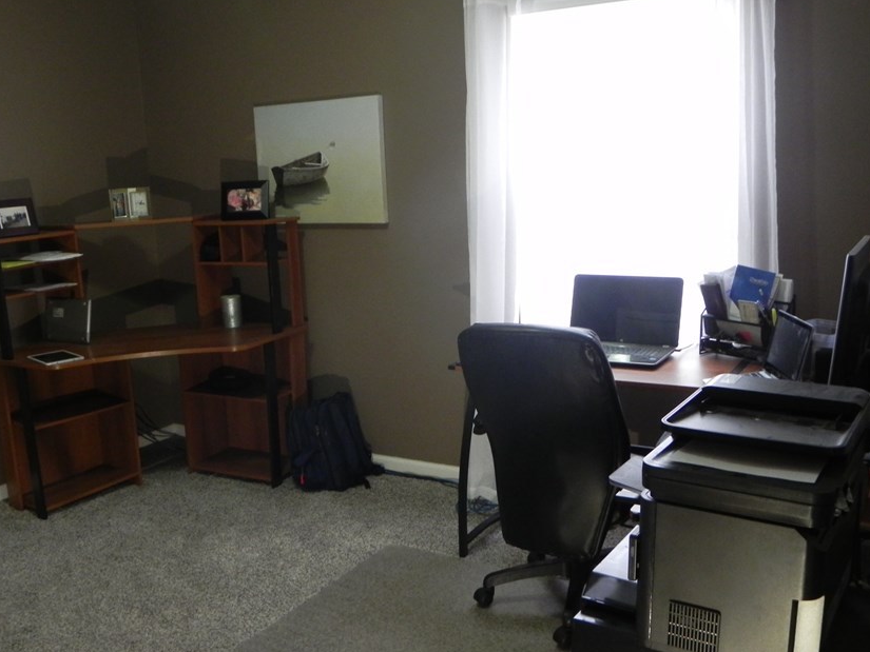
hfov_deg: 51.3
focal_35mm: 36
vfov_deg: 39.6
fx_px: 905
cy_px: 361
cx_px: 395
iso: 400
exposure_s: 1/18.4
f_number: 4
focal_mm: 5.2
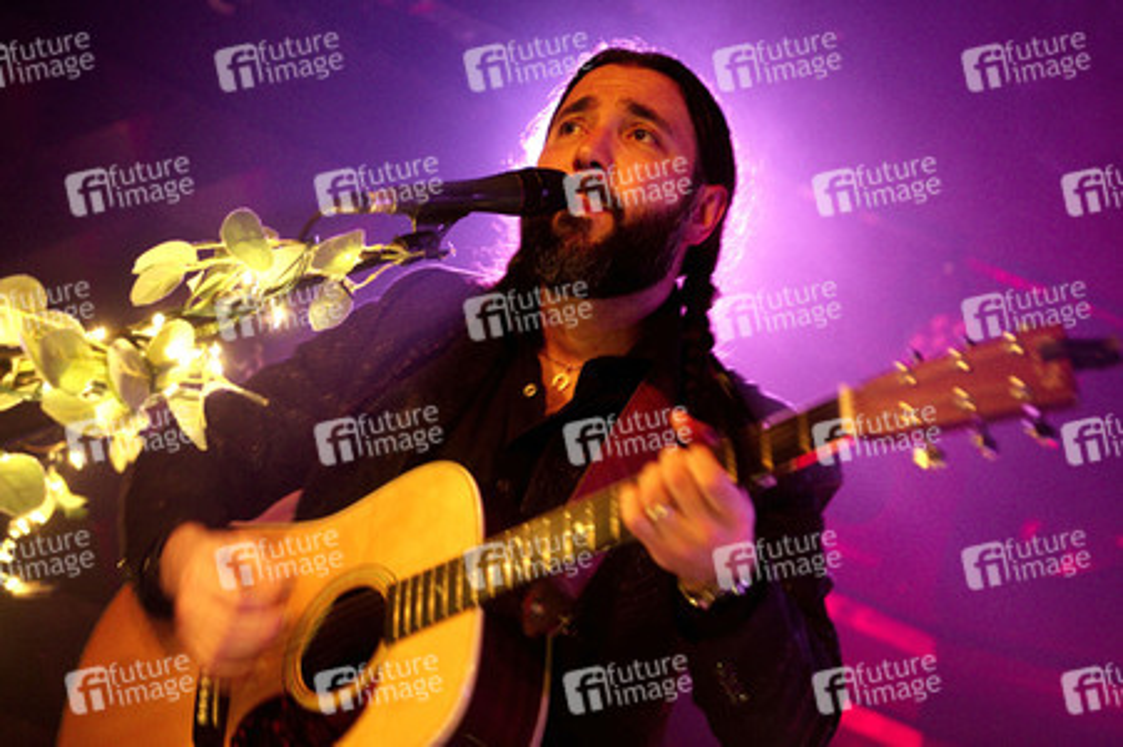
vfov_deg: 24.2
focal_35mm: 56
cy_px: 374
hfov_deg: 35.7
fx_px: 1746
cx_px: 562
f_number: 2.8
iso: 3200
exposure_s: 1/40
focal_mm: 56
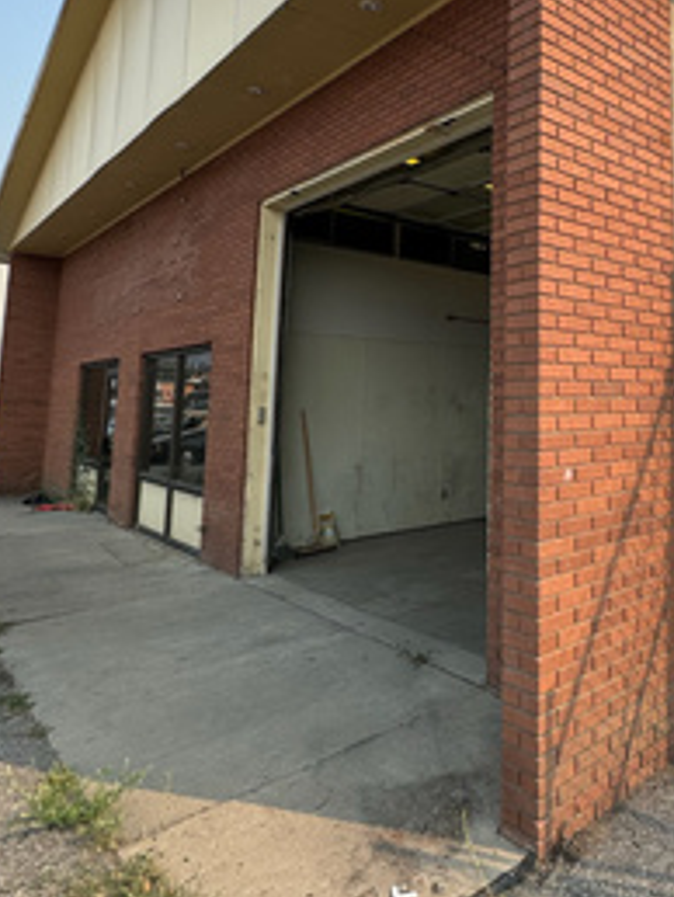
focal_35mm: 26
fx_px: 674
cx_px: 577
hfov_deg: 48.8
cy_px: 316
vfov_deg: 65.9
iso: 50
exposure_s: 1/944
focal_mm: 2.22
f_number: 2.2
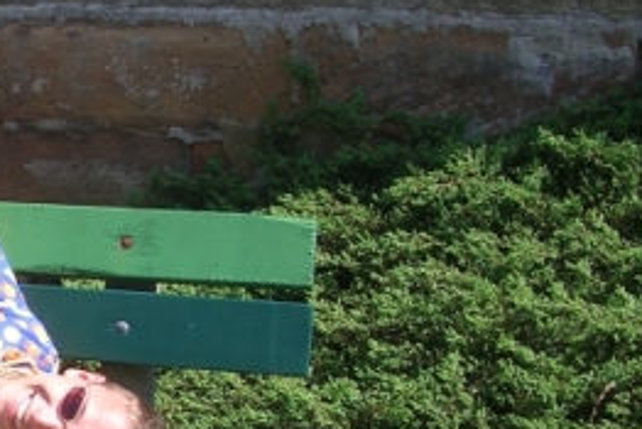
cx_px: -130
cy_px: 321
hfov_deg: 21.2
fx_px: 1588
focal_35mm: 89
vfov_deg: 15.3
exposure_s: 1/320
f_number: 4.3
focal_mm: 5.8
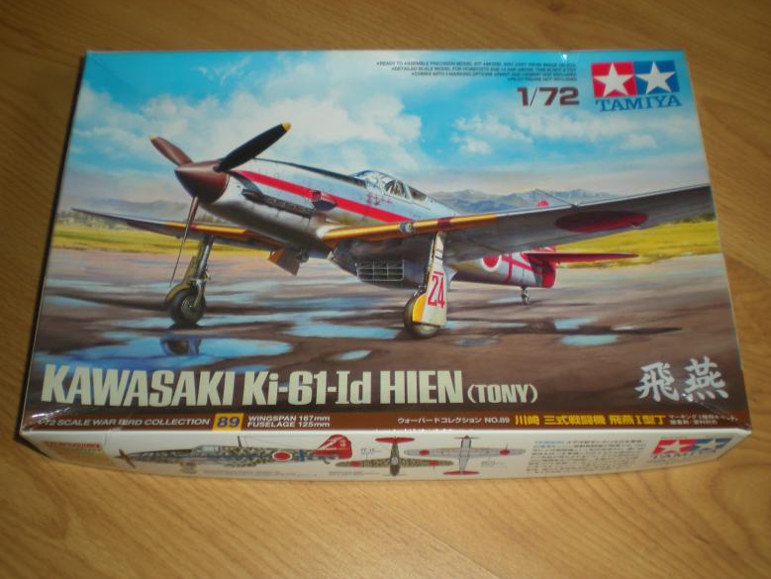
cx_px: 380
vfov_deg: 36.8
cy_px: 287
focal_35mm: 39
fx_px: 869
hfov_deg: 47.8
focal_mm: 6.3
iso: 64
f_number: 3.1
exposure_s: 1/34
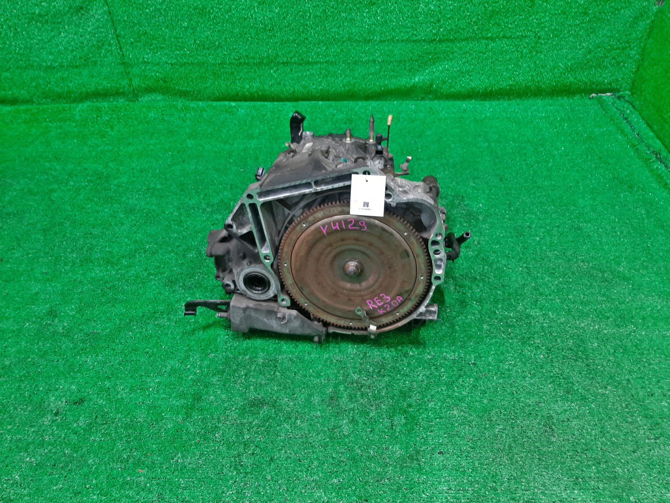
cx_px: 335
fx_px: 503
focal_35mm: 26
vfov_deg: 53.1
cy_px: 252
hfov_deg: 67.3
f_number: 1.7
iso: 128
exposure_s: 1/50
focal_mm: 3.93
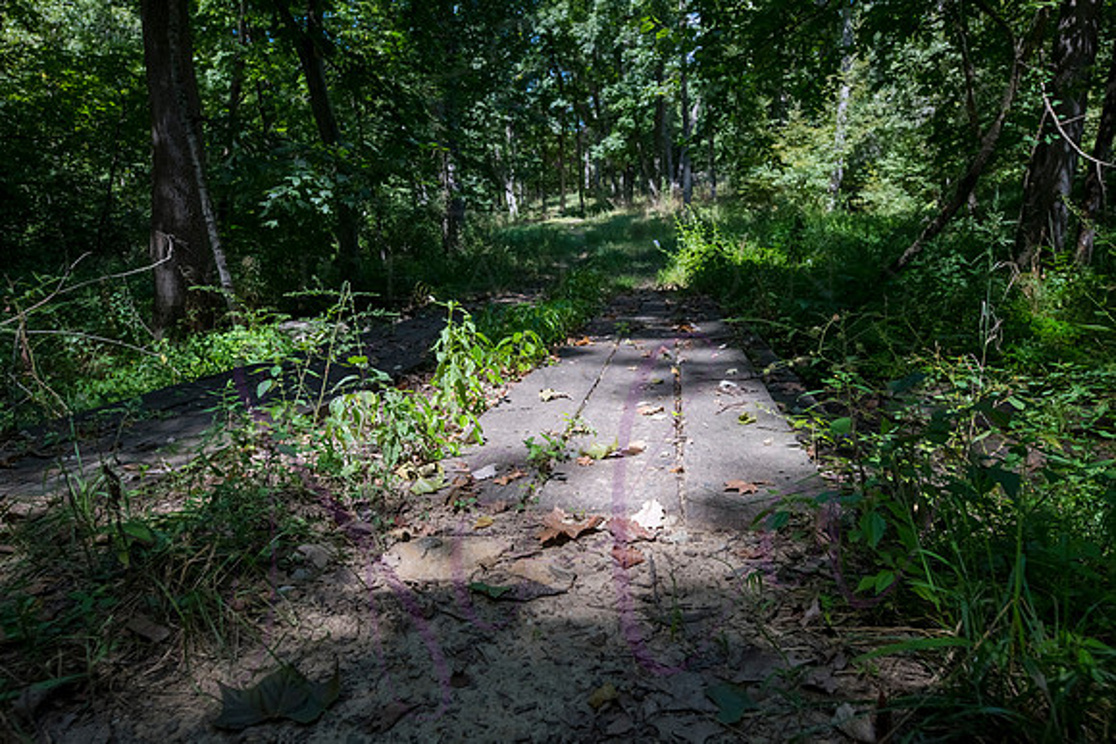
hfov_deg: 72.4
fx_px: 763
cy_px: 374
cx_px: 570
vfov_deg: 52.0
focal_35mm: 25
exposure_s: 1/320
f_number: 7.1
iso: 320
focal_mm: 24
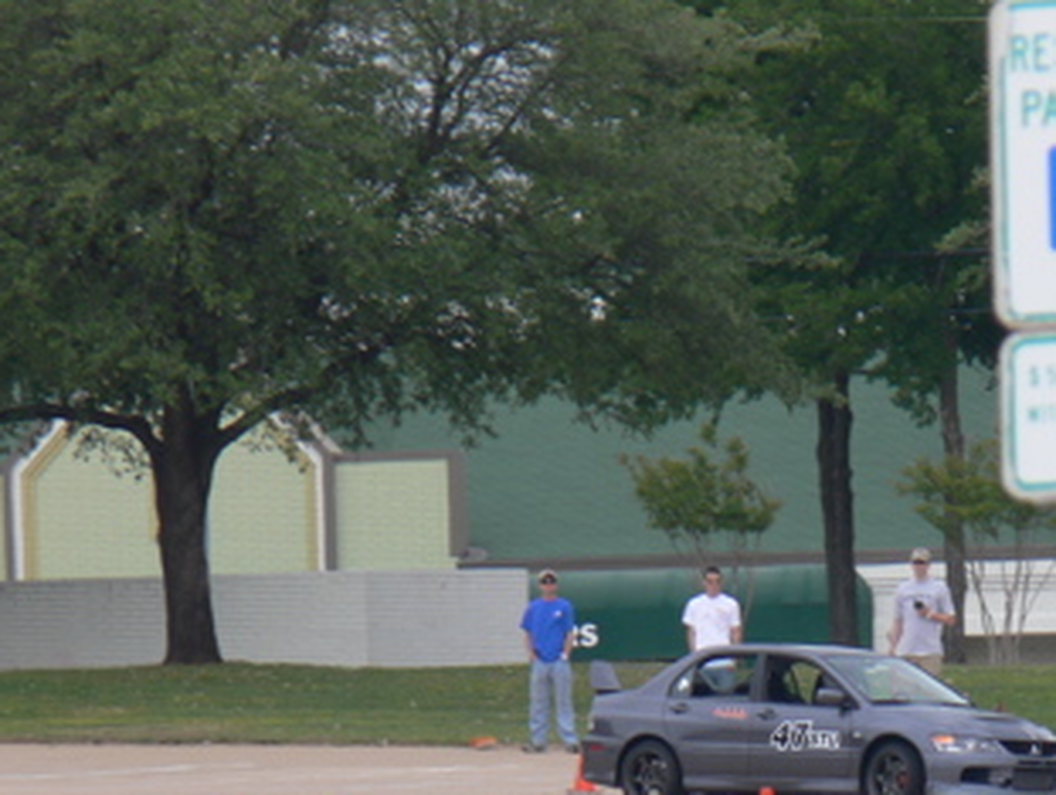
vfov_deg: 1.7
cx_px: 971
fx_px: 26357
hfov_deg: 2.3
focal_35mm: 863
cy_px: 764
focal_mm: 88.8
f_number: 5.6
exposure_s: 1/250
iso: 80
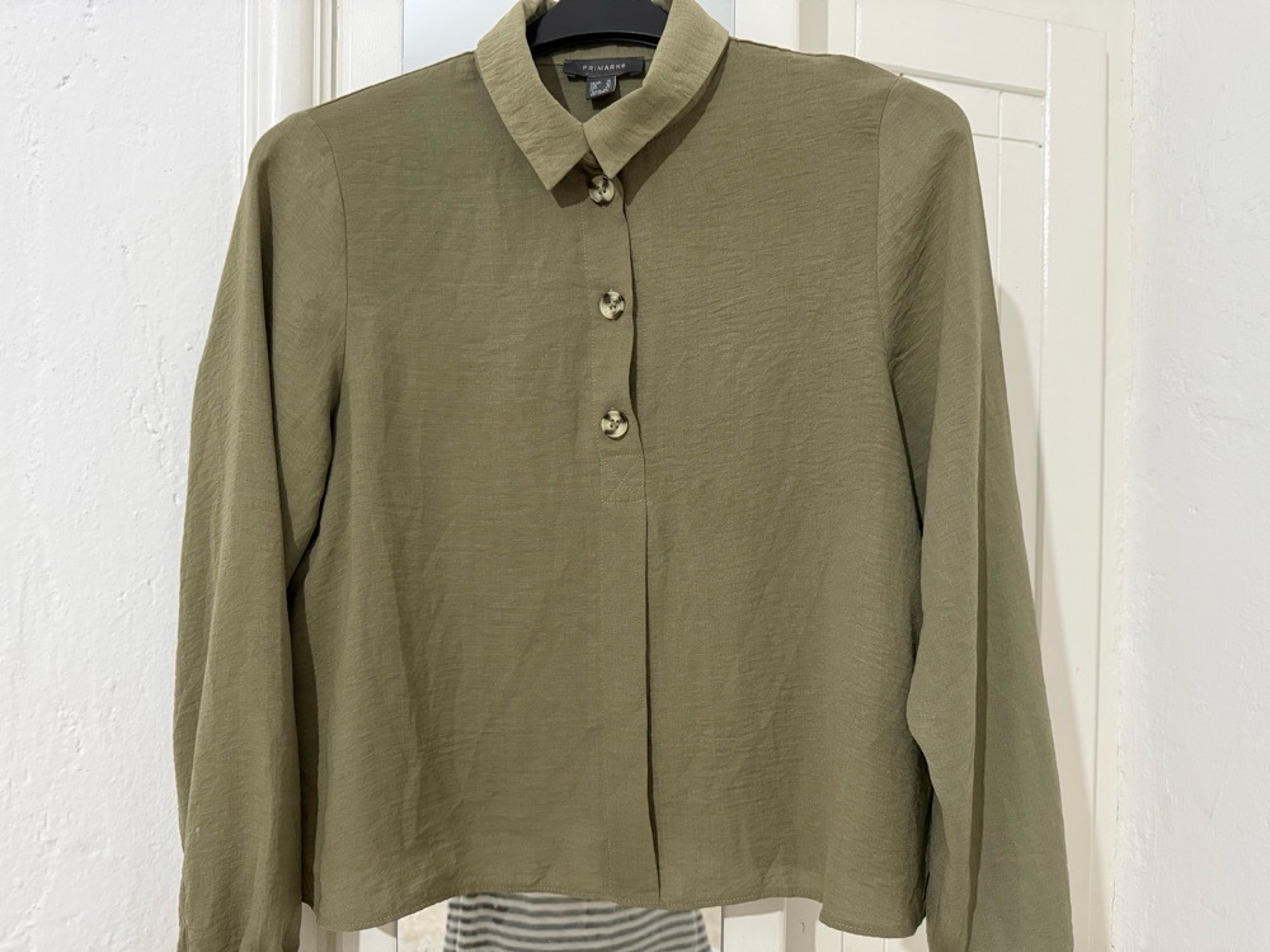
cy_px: 476
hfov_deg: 71.6
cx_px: 635
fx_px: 881
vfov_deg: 56.8
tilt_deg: +0.4
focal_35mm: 24
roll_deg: -0.7
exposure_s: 1/50
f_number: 1.78
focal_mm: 6.76
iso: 640
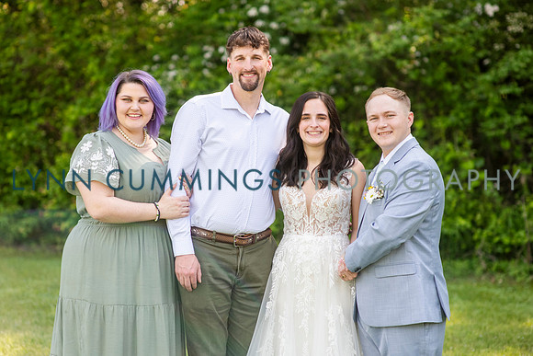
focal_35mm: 93
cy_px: 190
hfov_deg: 21.9
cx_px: 245
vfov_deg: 14.7
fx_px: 1375
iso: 500
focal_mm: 85
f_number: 2.5
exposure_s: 1/2500
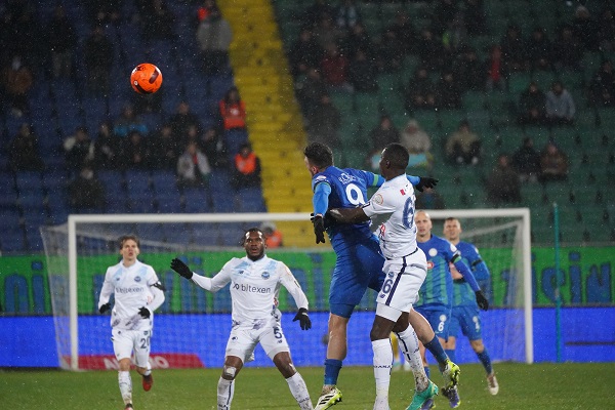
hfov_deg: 5.2
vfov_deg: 3.4
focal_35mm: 400
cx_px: 308
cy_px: 205
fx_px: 6833
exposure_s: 1/2000
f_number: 5.6
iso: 12800
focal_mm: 400
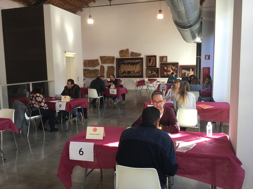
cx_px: 126
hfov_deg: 58.4
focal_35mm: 31
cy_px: 94
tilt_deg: -8.2
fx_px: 227
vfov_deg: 45.4
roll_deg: +0.4
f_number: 2.4
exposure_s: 1/33
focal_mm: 3.3
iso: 25
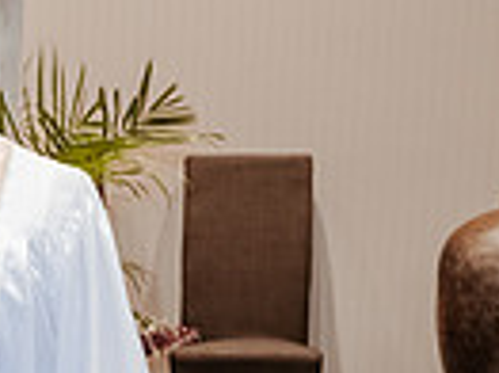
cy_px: 520
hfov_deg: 12.4
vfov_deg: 9.7
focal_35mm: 149
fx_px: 2146
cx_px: -328
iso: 2000
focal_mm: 35
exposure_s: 1/400
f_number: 3.5
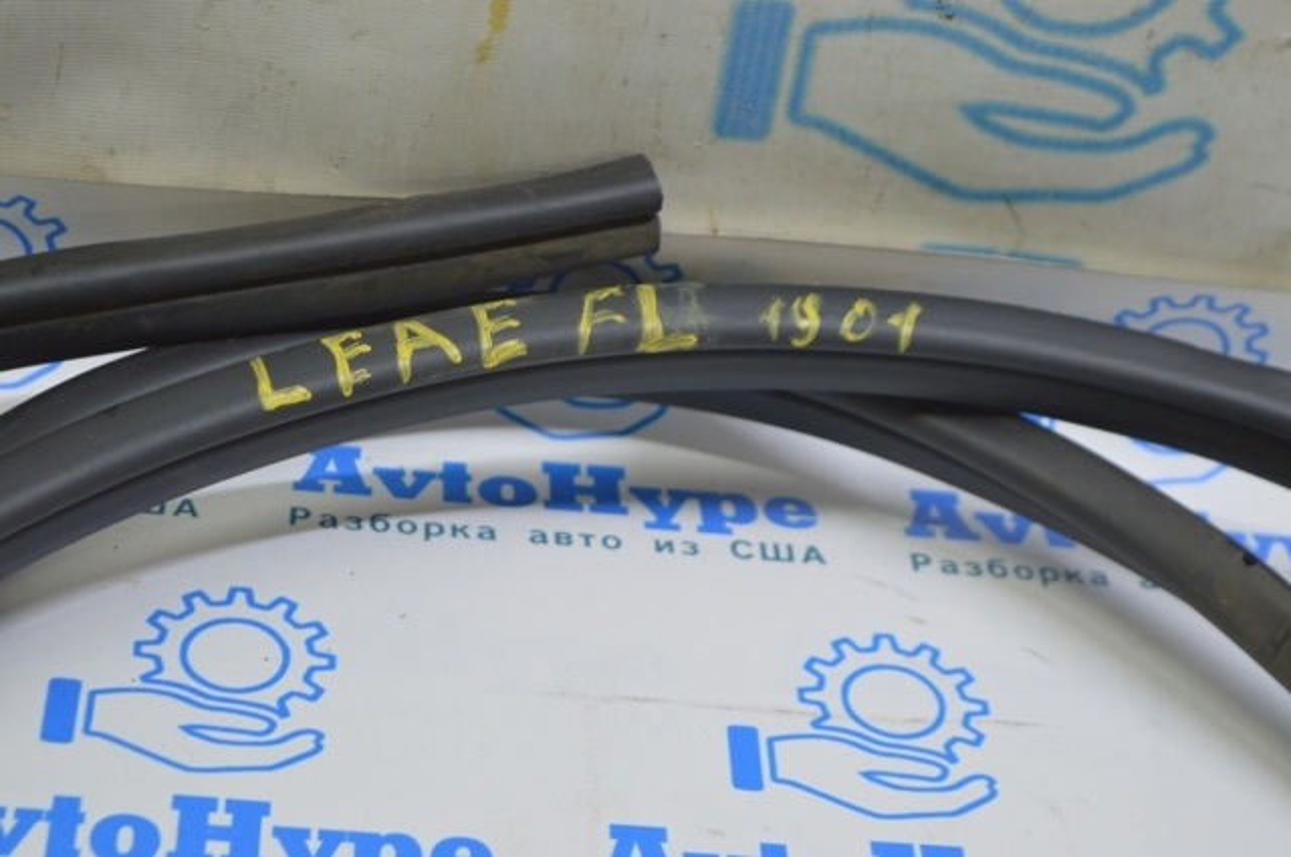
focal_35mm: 82
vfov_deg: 16.5
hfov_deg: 24.6
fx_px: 2955
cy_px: 428
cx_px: 646
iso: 400
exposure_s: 1/20
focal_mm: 55
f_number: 5.6
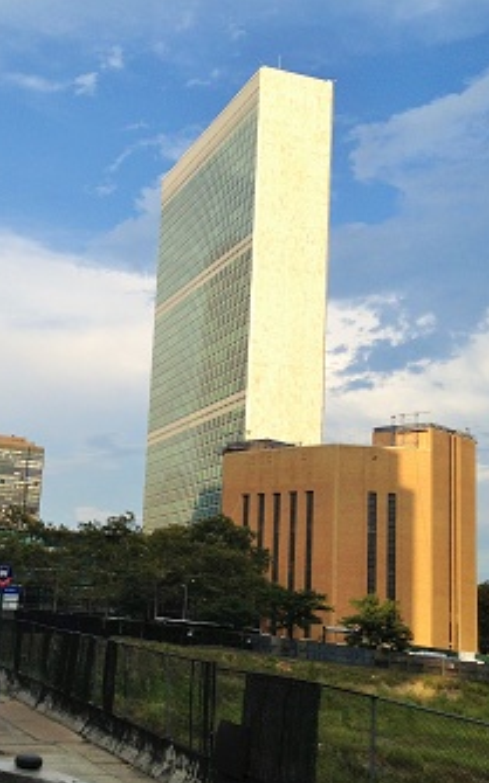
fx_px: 811
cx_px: 200
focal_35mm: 38
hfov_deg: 33.5
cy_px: 399
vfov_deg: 51.6
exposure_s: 1/1151
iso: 50
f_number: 2.4
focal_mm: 4.28
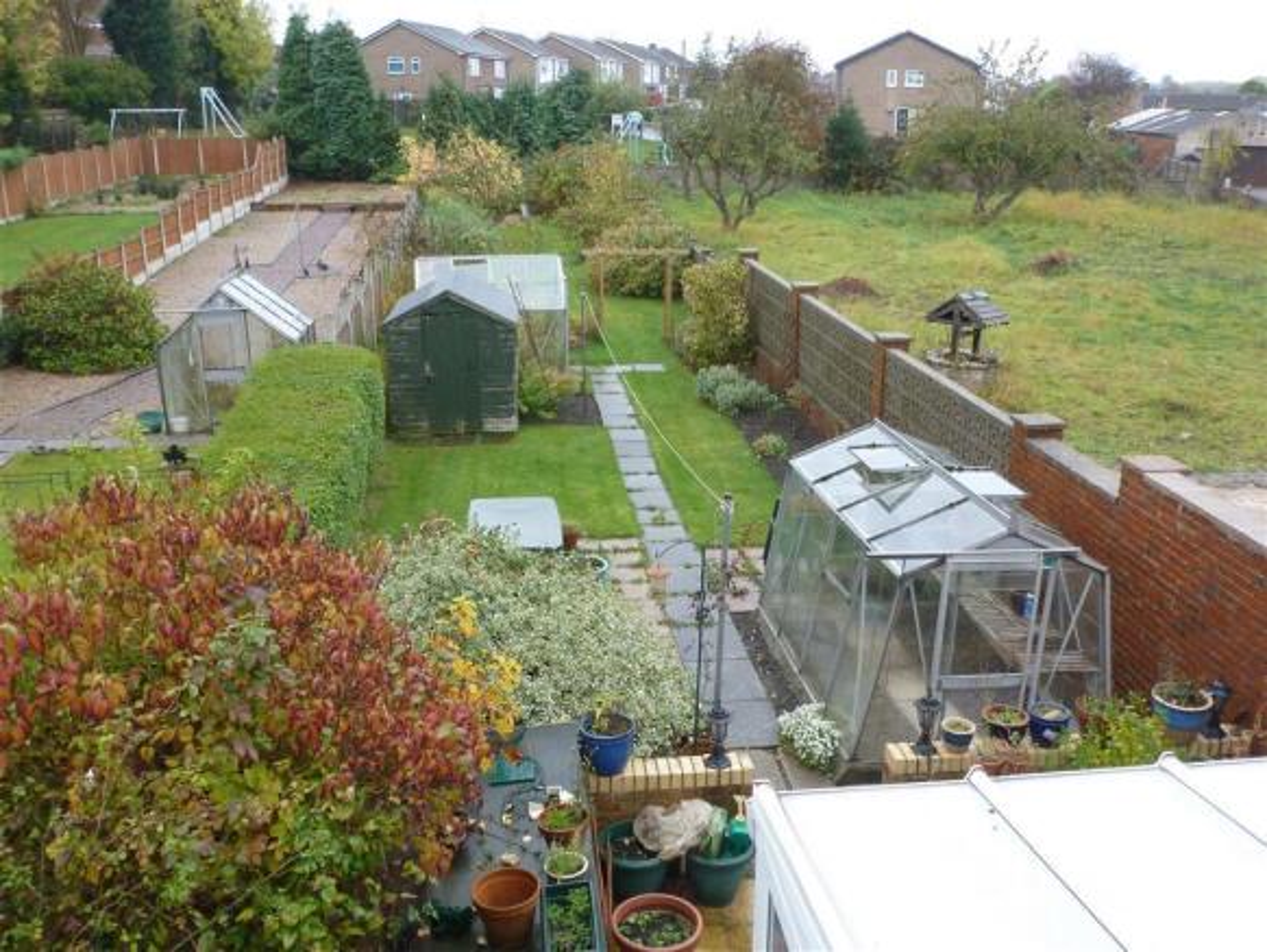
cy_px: 476
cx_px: 634
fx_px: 1208
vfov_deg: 43.0
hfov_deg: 55.3
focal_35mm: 33
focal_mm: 5.9
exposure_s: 1/60
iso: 160
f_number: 3.6
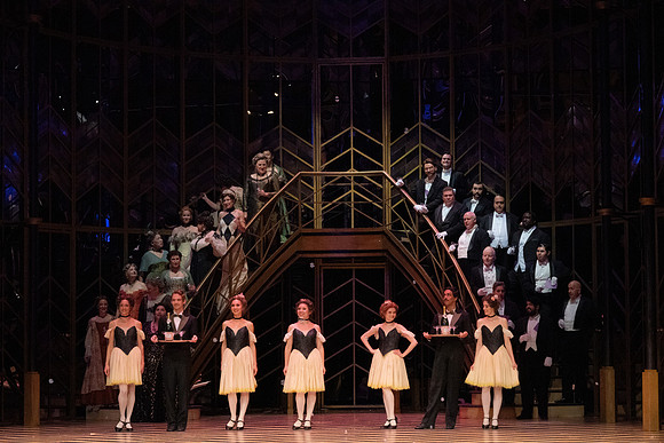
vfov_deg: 12.7
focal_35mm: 108
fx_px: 1992
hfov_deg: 18.9
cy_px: 222
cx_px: 332
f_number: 14
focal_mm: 108
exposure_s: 1/400
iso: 12800
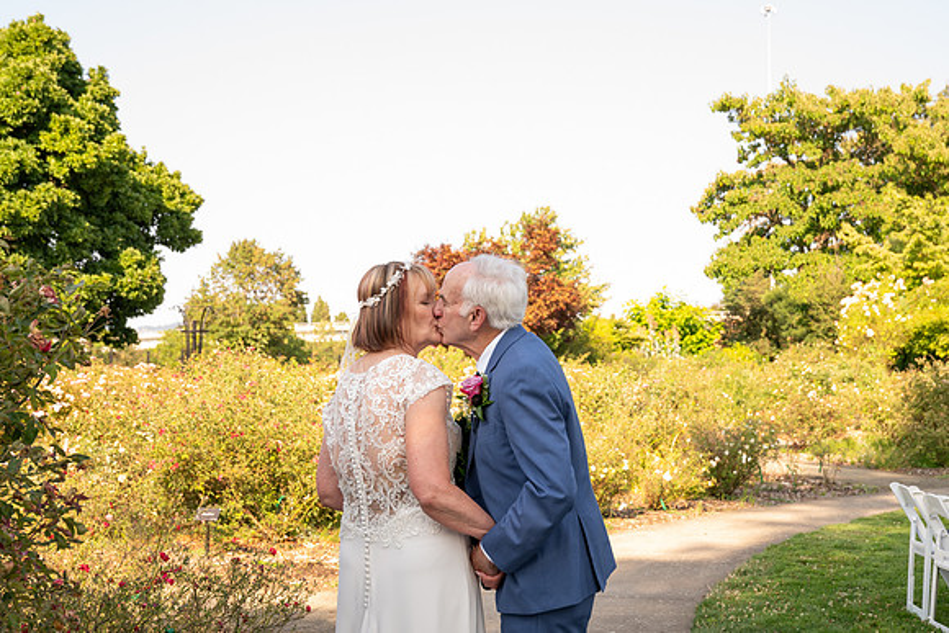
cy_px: 316
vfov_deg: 27.0
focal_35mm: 50
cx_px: 474
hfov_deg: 39.6
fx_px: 1318
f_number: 5.6
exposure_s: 1/400
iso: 640
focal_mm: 50
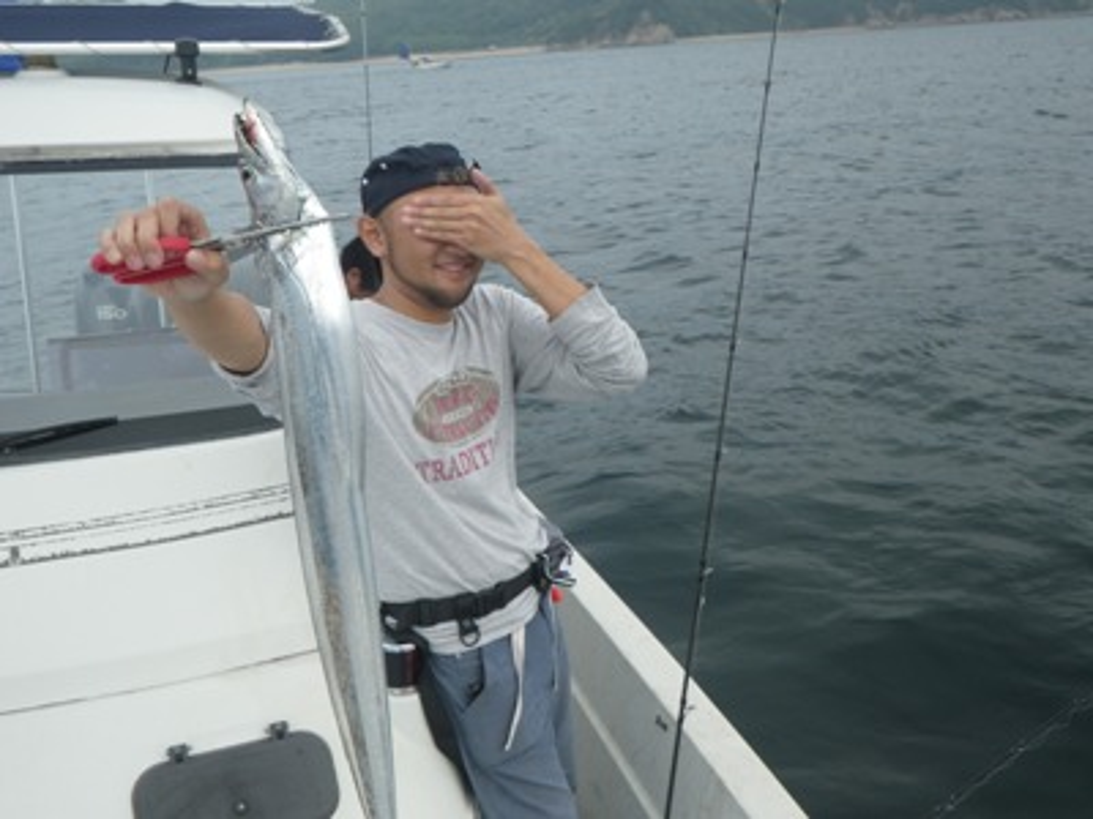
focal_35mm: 34
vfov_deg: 41.8
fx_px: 1074
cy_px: 410
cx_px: 546
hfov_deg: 54.0
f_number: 3.8
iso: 80
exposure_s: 1/320
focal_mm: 6.1
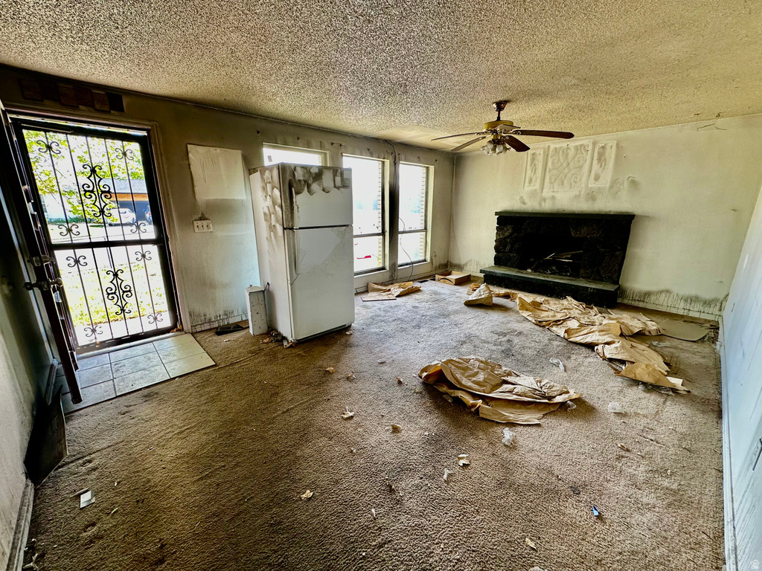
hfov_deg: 102.1
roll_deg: -0.3
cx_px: 381
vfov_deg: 85.7
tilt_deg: -14.8
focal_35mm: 14
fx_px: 308
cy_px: 286
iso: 100
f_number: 2.2
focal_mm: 2.22
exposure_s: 1/99
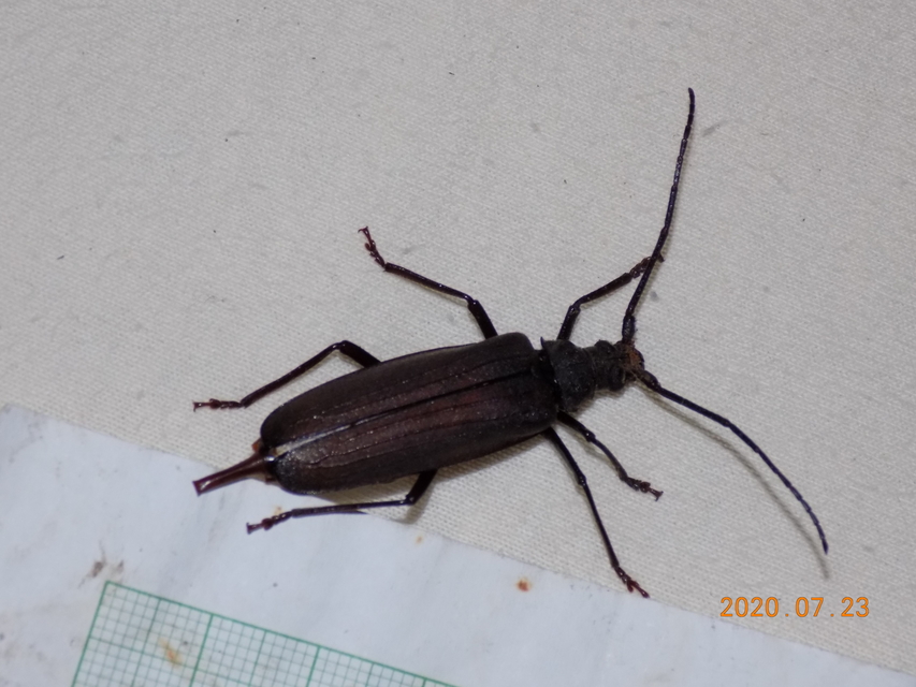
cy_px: 344
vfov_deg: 12.6
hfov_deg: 16.7
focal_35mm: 118
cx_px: 458
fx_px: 3123
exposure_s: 1/30
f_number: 4.8
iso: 200
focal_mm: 20.9
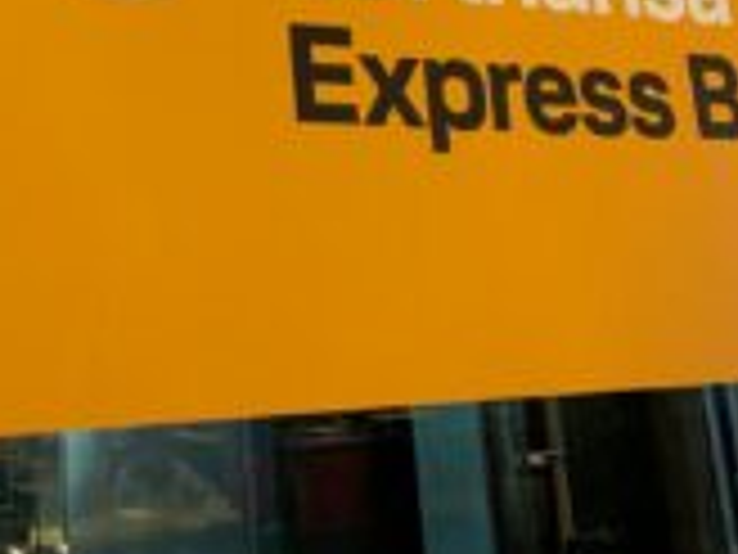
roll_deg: +1.4
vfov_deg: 24.5
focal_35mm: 57
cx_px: 144
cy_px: 0
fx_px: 1215
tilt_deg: +16.4
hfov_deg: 32.8
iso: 320
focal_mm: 4.25
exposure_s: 1/33
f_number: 1.8
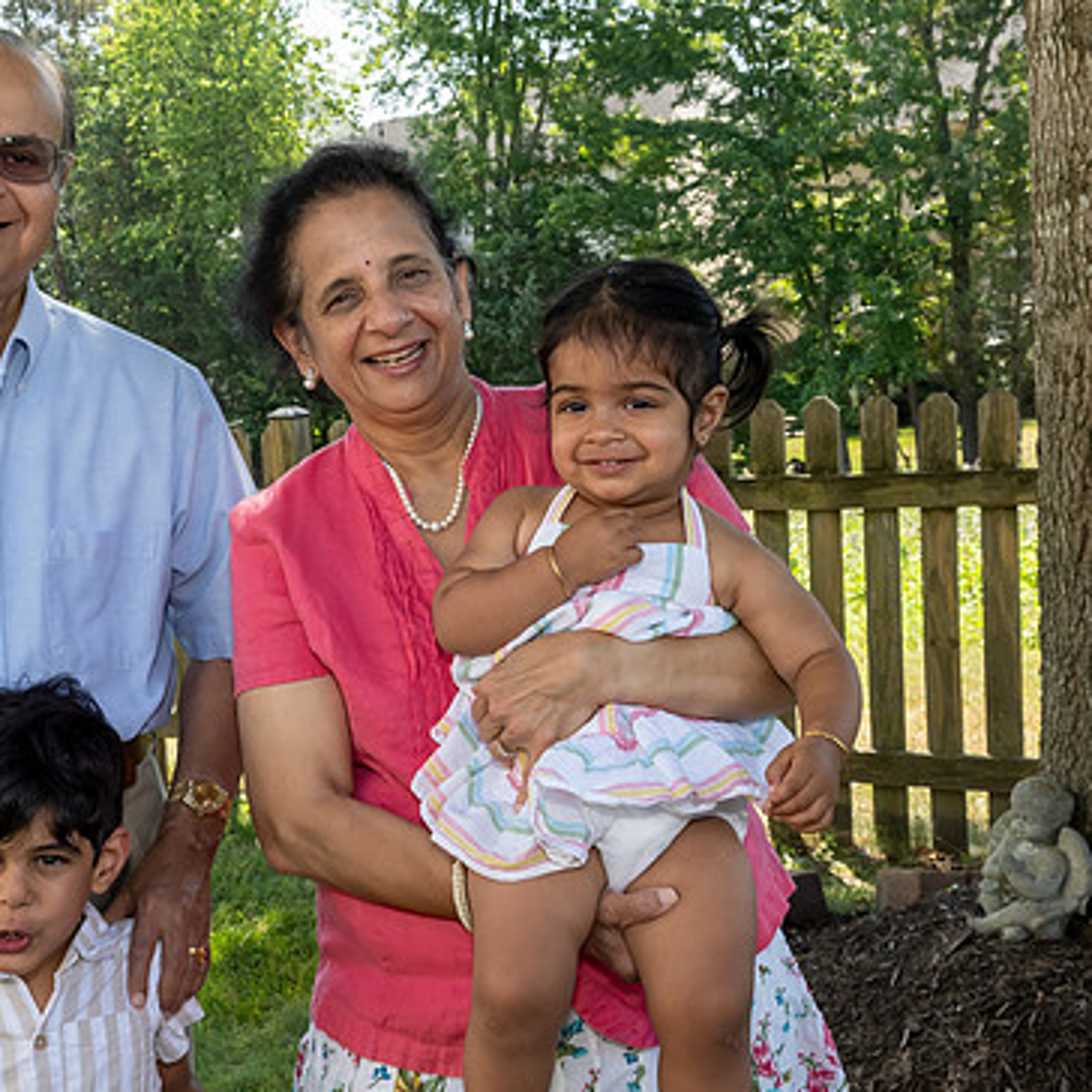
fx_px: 1892
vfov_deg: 32.2
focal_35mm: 53
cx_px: 283
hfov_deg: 31.7
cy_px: 564
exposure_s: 1/250
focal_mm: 22
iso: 560
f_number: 8
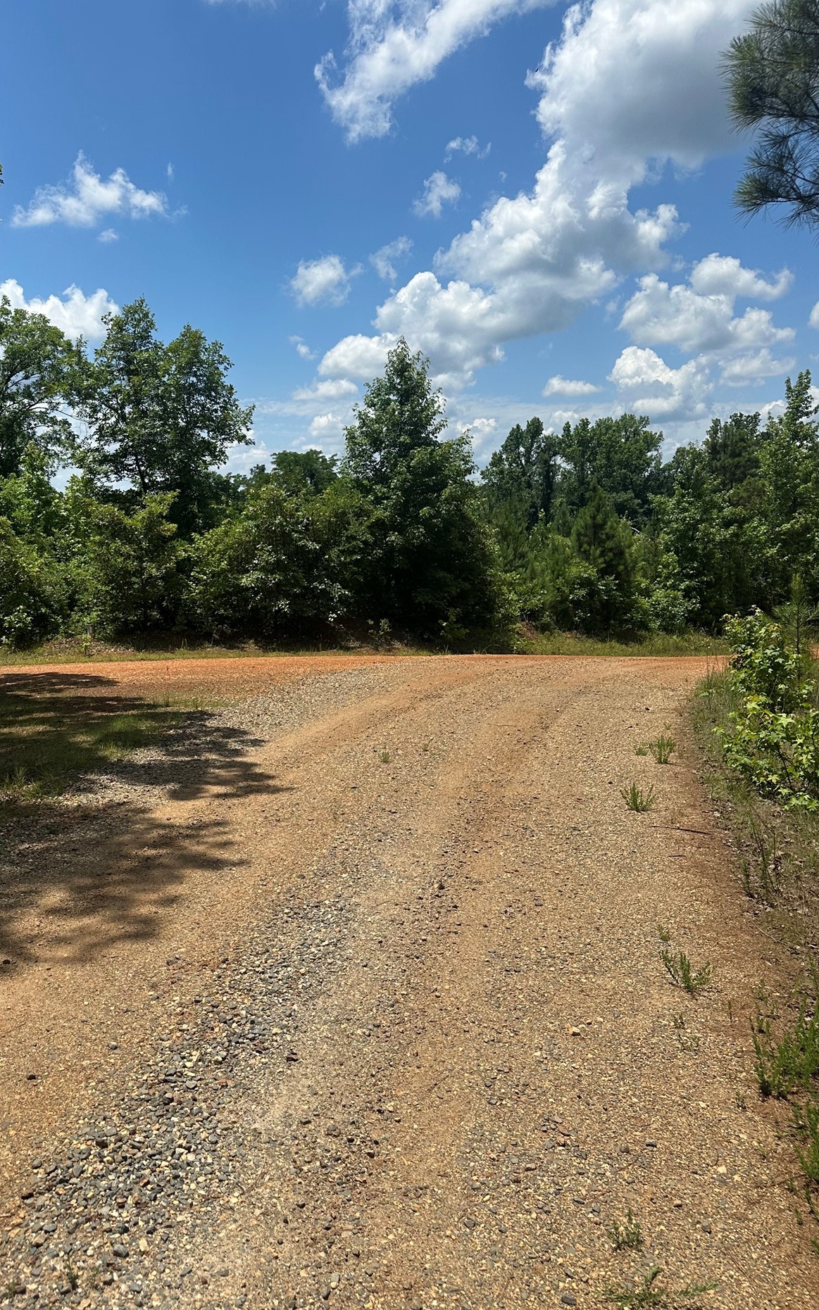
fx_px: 1000
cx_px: 311
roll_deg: +1.4
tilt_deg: -7.2
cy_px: 657
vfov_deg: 66.5
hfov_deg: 44.2
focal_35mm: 28
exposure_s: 1/6623
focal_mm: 6.86
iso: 80
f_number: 1.78
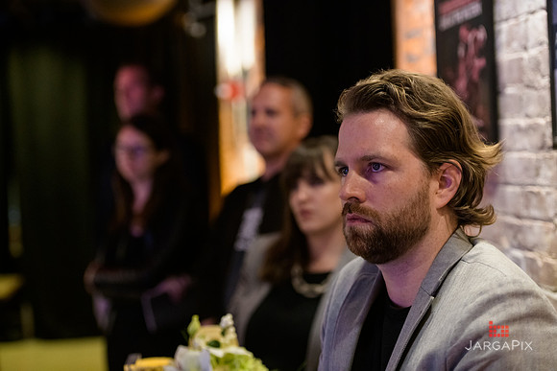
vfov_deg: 17.1
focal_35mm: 80
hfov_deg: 25.4
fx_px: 1238
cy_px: 186
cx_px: 278
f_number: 3.2
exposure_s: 1/60
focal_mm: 80
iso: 3200
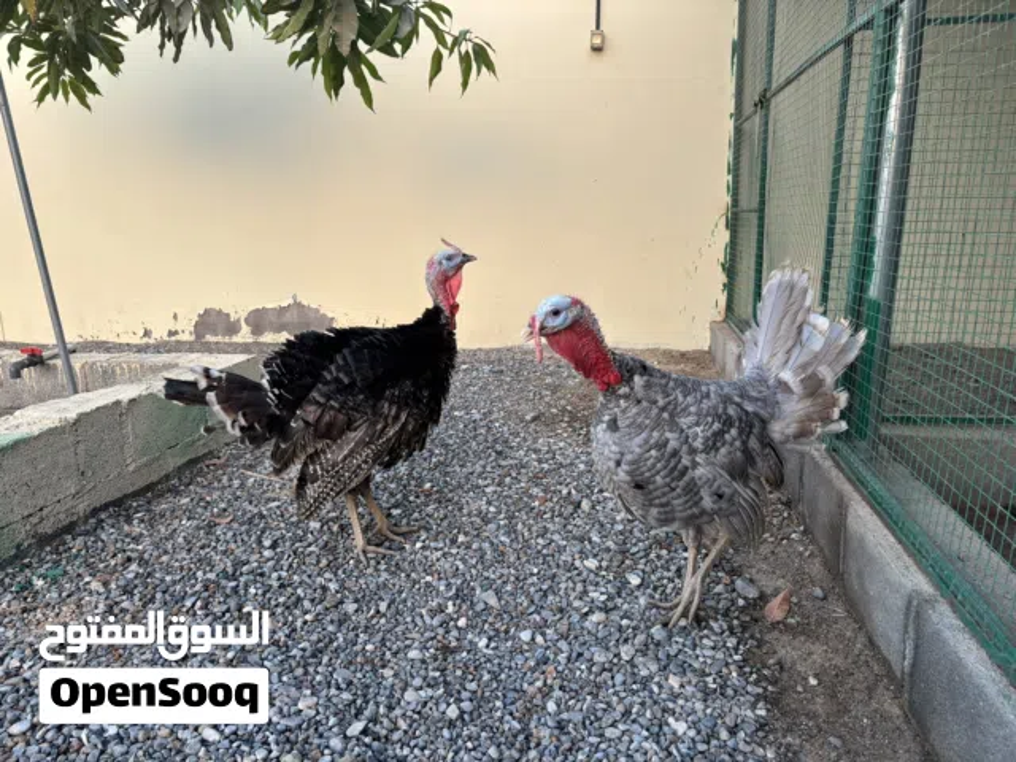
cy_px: 381
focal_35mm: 26
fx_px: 763
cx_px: 508
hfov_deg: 67.3
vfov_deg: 53.1
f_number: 1.6
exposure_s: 1/121
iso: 80
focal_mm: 5.96
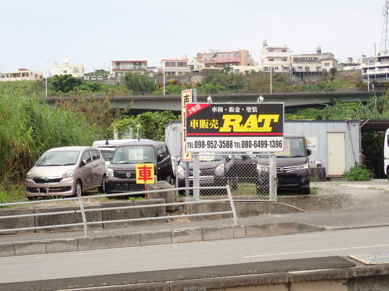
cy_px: 146
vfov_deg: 21.0
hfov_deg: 27.8
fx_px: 787
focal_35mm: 70
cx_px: 194
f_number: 5.6
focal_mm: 12.6
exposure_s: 1/160
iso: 100
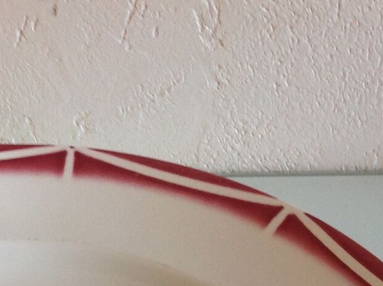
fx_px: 1238
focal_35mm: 112
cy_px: 442
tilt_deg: -46.8
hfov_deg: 17.1
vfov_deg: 12.5
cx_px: -18
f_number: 2.4
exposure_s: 1/15
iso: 80
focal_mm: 4.28
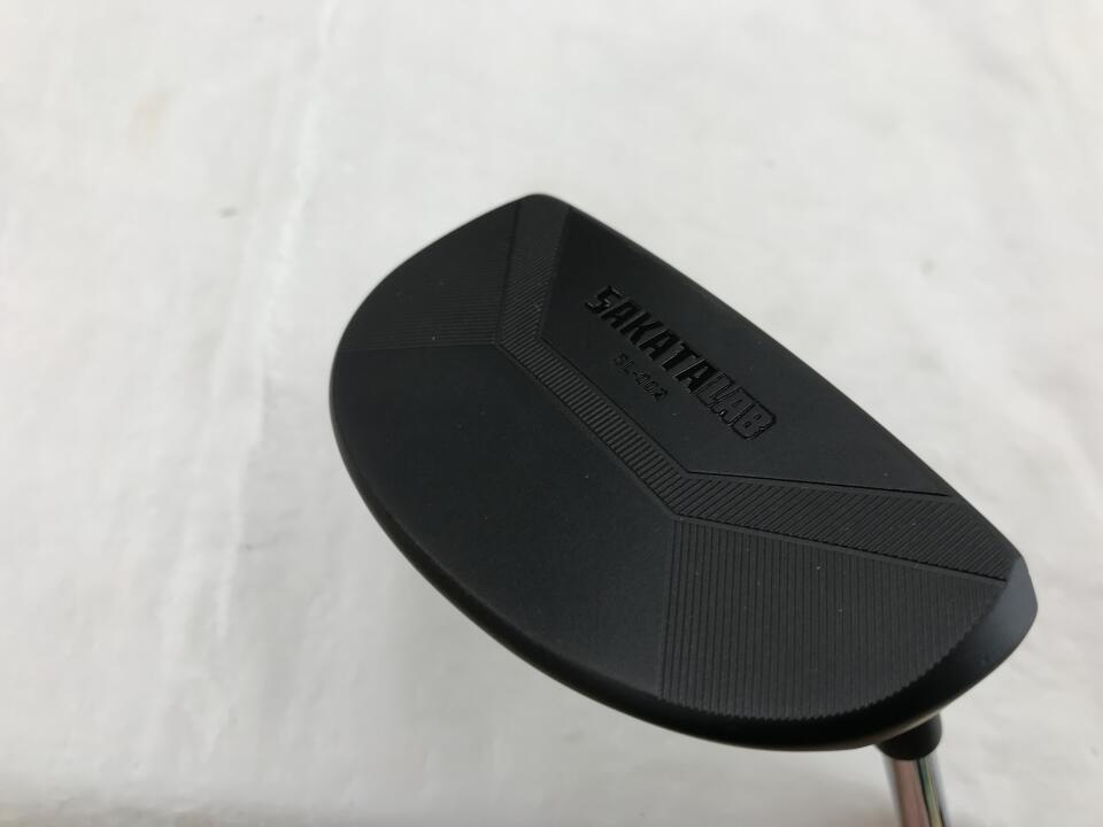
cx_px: 552
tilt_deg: -60.6
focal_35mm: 28
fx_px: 892
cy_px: 414
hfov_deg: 63.4
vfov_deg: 49.7
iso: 20
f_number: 1.8
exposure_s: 1/60
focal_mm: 3.99
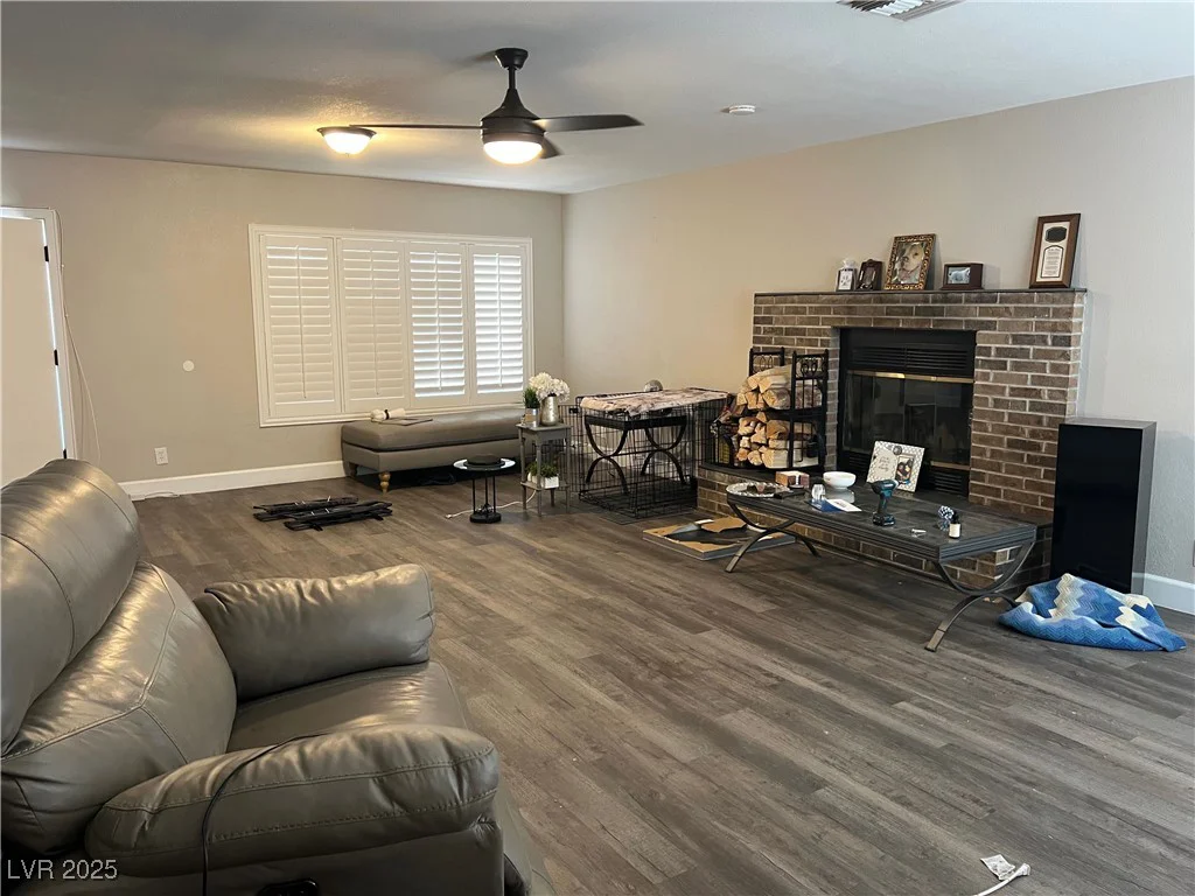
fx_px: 898
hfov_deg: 67.3
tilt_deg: -9.2
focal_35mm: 26
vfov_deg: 53.1
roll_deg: +0.8
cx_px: 598
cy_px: 448
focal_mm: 5.7
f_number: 1.5
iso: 200
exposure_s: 1/60
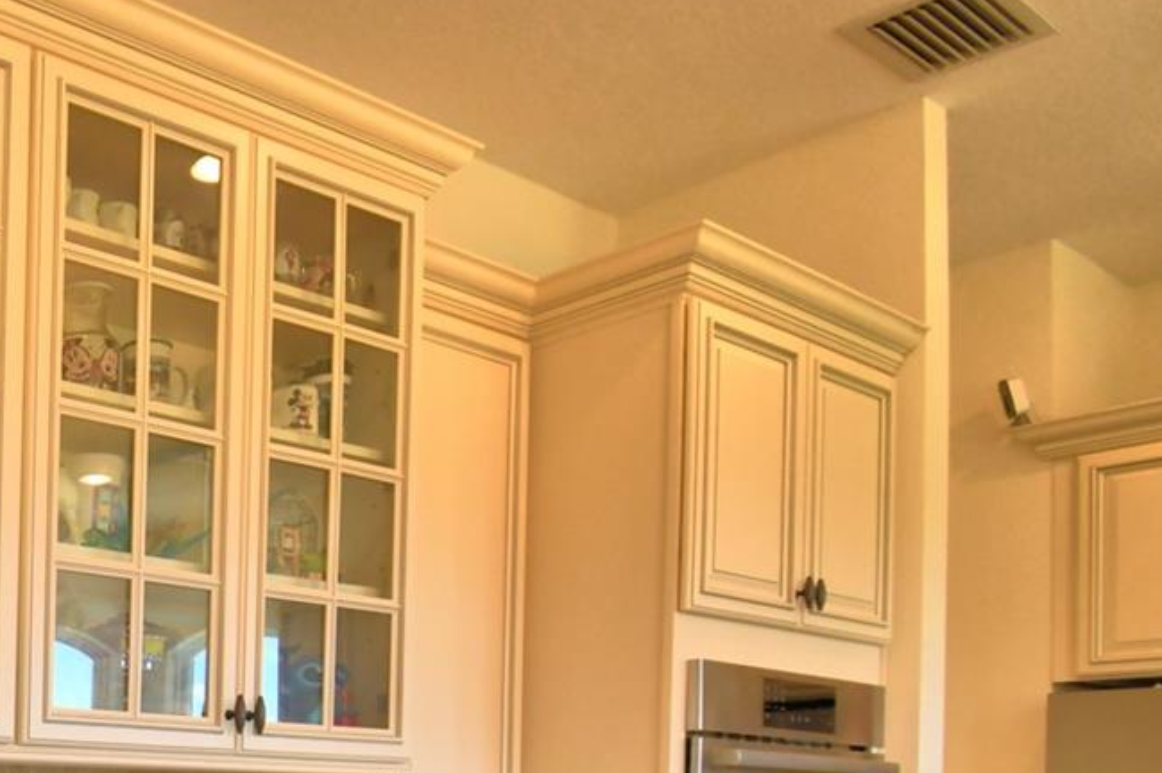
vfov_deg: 32.3
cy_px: 820
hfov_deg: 40.1
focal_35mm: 37
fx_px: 1194
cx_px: -168
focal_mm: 10
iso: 320
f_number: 4.5
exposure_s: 1/125
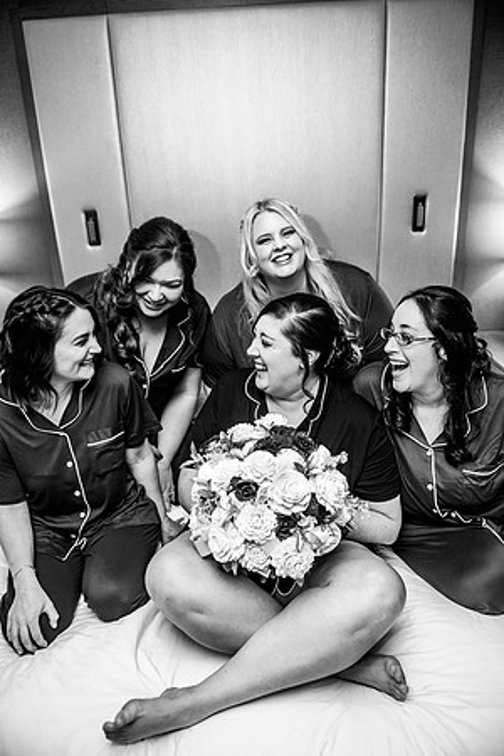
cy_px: 378
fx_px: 546
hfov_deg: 49.6
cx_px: 252
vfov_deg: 69.4
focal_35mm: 26
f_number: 2.8
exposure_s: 1/60
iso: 200
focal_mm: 26
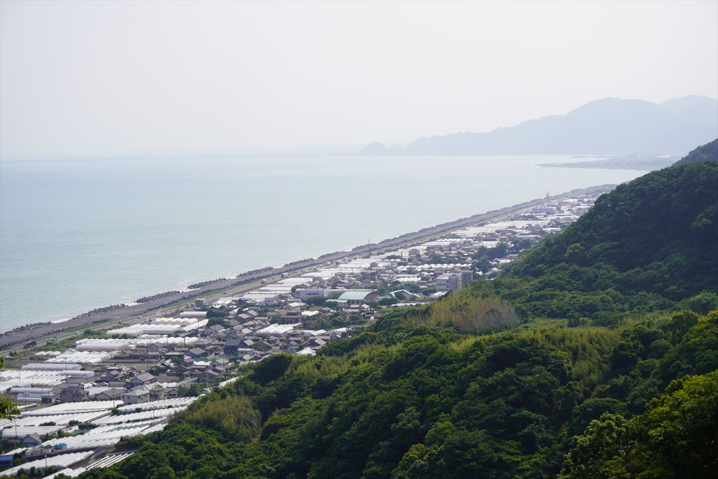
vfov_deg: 18.2
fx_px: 1496
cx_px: 359
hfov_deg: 27.0
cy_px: 240
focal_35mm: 75
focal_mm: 50
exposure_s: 1/800
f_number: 5.6
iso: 100
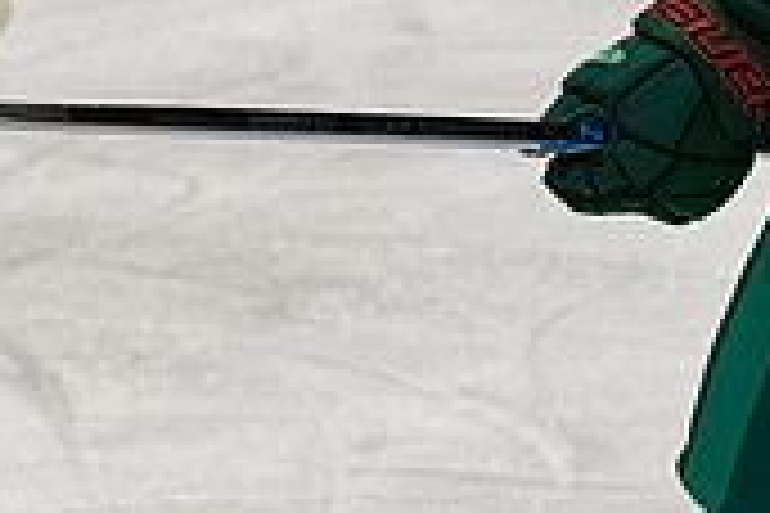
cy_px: -412
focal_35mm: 583
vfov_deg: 2.4
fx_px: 12469
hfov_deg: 3.5
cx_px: 1068
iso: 2500
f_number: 3.5
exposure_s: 1/800
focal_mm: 95
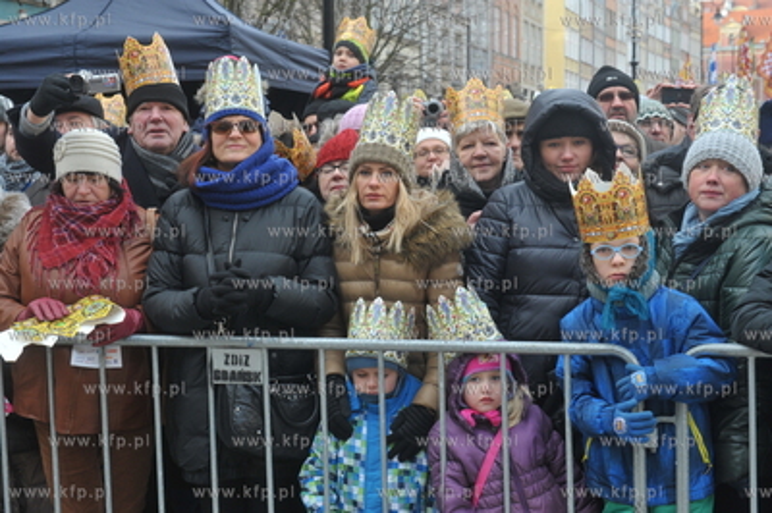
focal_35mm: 60
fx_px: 1286
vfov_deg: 22.6
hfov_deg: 33.4
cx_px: 386
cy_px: 256
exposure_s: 1/160
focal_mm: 60
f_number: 7.1
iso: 800
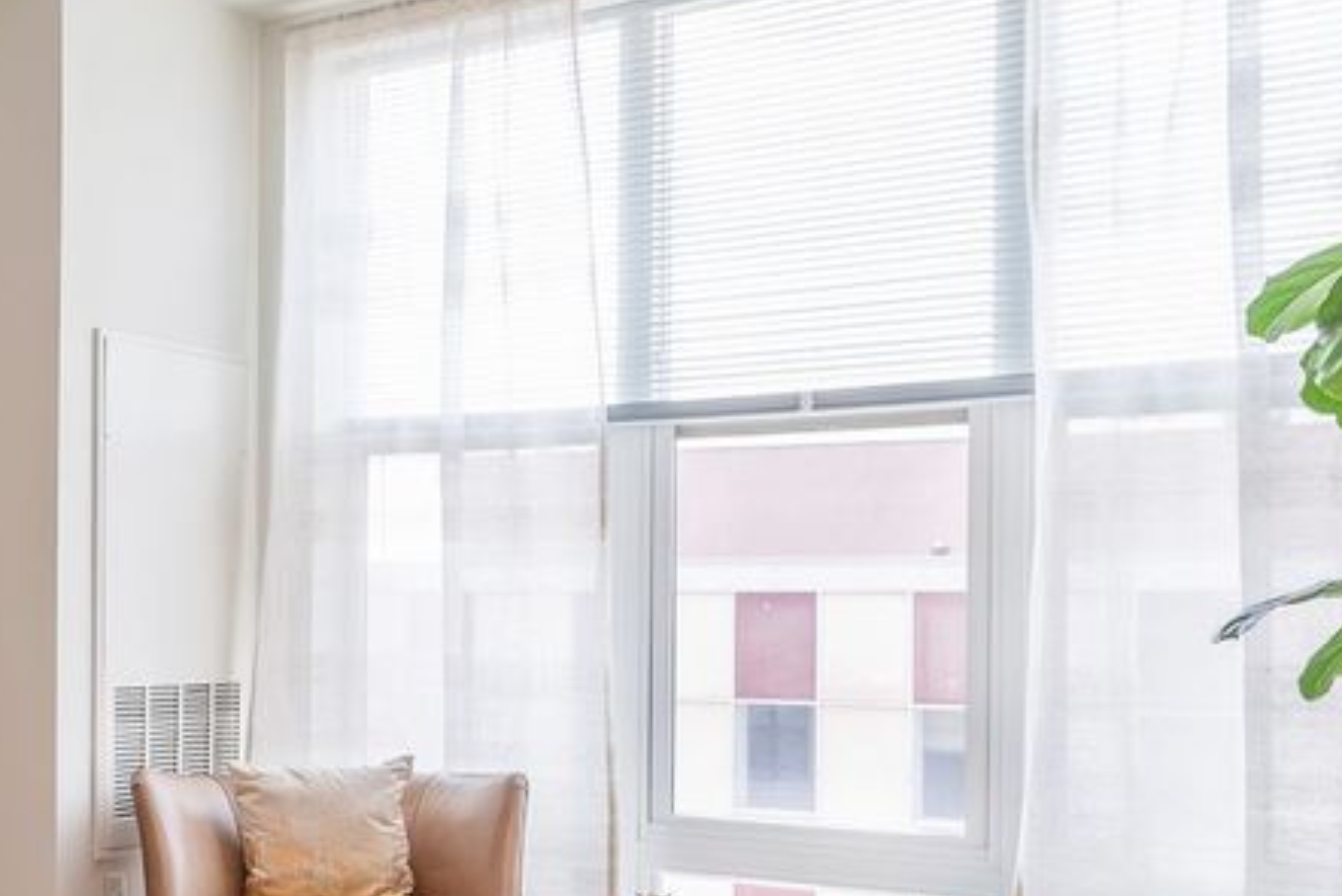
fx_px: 1827
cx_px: 32
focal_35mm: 49
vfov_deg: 27.2
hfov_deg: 36.6
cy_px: 648
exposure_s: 1/20
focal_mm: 15
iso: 100
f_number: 5.6
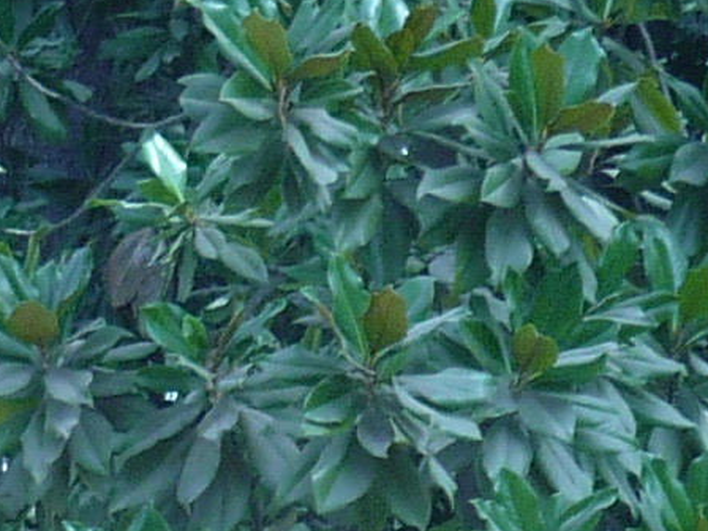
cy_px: 964
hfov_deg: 8.2
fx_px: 4909
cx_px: 243
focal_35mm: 240
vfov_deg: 6.1
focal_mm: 5.8
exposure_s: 1/200
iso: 100
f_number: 2.8
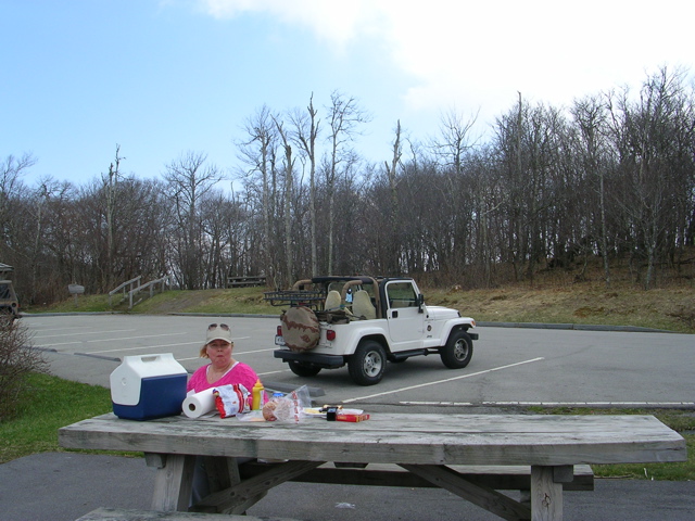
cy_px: 260
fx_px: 763
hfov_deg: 49.0
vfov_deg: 37.7
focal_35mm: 38
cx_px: 348
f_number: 5.6
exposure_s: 1/214
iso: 50
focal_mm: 5.8
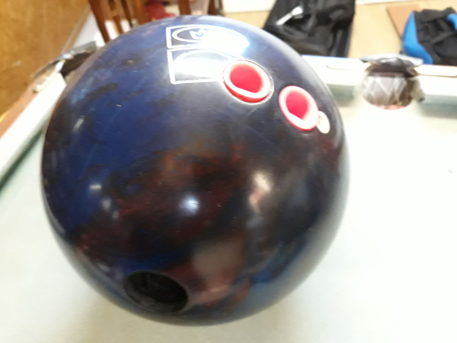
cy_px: 172
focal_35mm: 27
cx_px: 228
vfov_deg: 51.4
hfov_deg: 65.3
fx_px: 356
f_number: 1.7
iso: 640
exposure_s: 1/20
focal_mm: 3.71
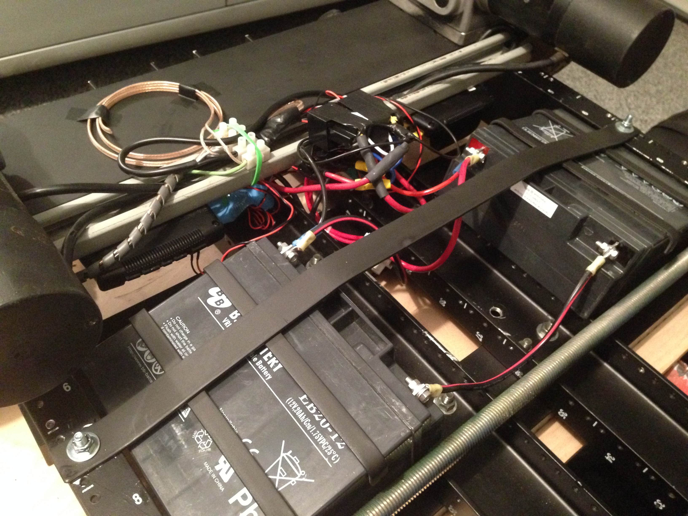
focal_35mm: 33
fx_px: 656
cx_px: 344
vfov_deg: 42.9
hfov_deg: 55.4
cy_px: 258
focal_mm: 4.12
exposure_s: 1/15
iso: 640
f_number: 2.4
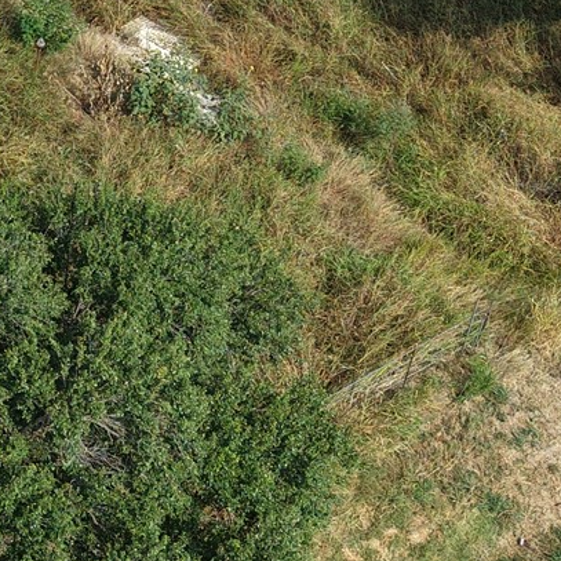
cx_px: -259
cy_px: 50
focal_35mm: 100
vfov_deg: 17.1
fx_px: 1834
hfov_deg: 16.1
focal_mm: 8.67
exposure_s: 1/2000
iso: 100
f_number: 1.8
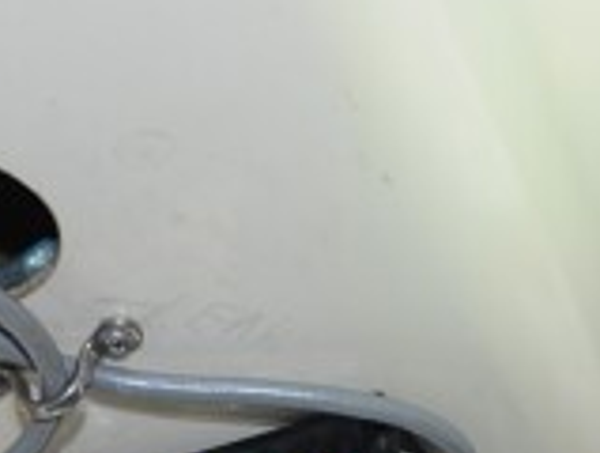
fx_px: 1581
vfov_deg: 15.9
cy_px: 491
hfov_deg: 21.5
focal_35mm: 91
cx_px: 245
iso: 400
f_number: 7.1
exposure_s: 1/200
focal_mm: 24
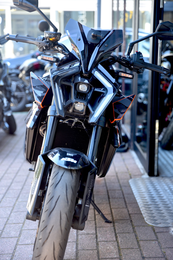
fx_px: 504
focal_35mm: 70
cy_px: 130
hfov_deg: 19.5
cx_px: 86
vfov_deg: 28.8
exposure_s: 1/30
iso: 100
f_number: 2.8
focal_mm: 70
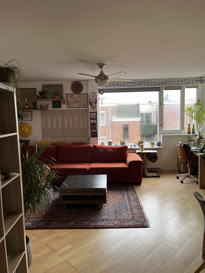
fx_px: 205
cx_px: 102
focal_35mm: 26
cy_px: 136
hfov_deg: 53.1
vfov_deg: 67.3
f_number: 1.6
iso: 80
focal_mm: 5.1
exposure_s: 1/121
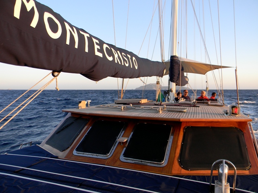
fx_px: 209
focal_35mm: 28
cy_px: 96
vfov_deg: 49.7
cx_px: 129
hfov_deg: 63.4
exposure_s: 1/102
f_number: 3.5
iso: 80
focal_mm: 5
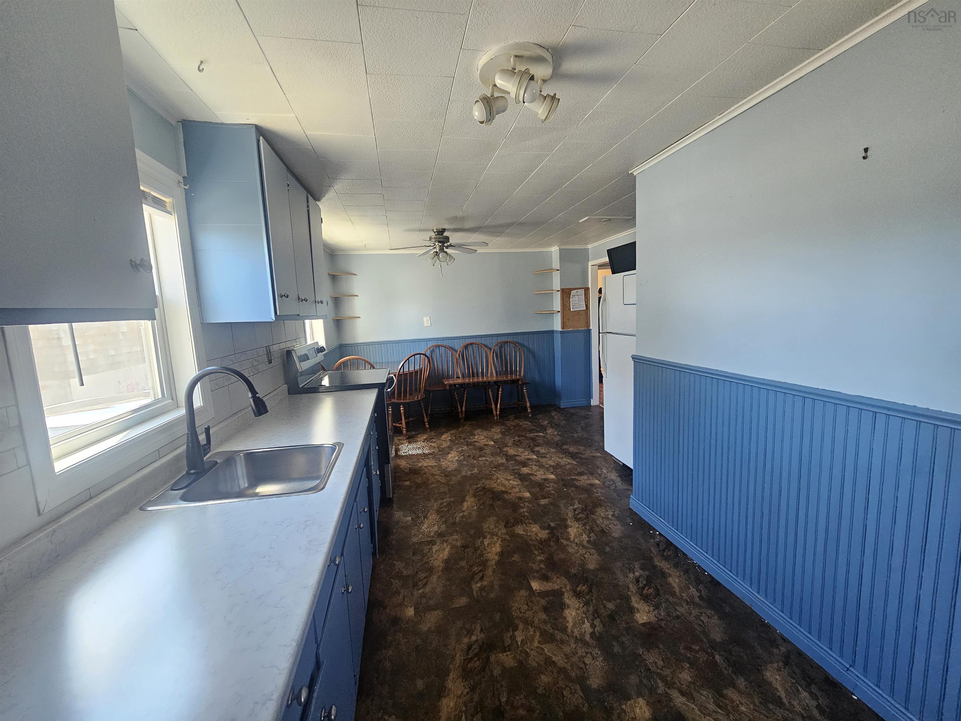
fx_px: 361
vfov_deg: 89.9
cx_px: 480
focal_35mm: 13
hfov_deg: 106.2
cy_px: 360
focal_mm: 2.2
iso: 400
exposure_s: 1/100
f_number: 2.2
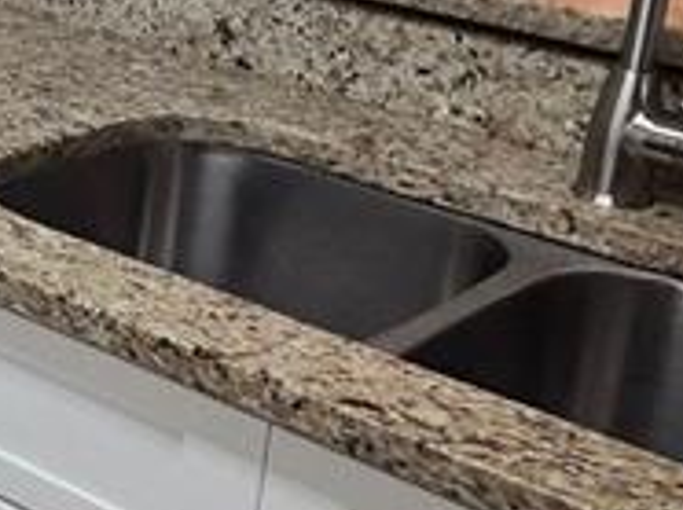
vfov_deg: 17.2
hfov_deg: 18.4
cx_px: -543
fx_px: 1655
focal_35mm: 84
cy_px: 11
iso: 160
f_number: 2.2
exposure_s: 1/60
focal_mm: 2.2
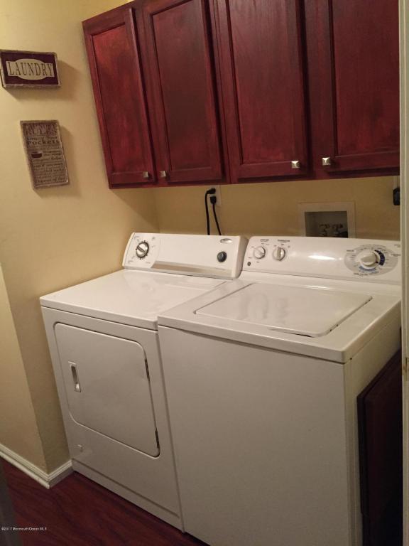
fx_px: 457
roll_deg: +7.3
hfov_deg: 48.2
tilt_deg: -15.0
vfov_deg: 61.7
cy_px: 273
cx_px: 204
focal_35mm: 29
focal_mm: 4.15
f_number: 2.2
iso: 250
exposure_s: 1/15
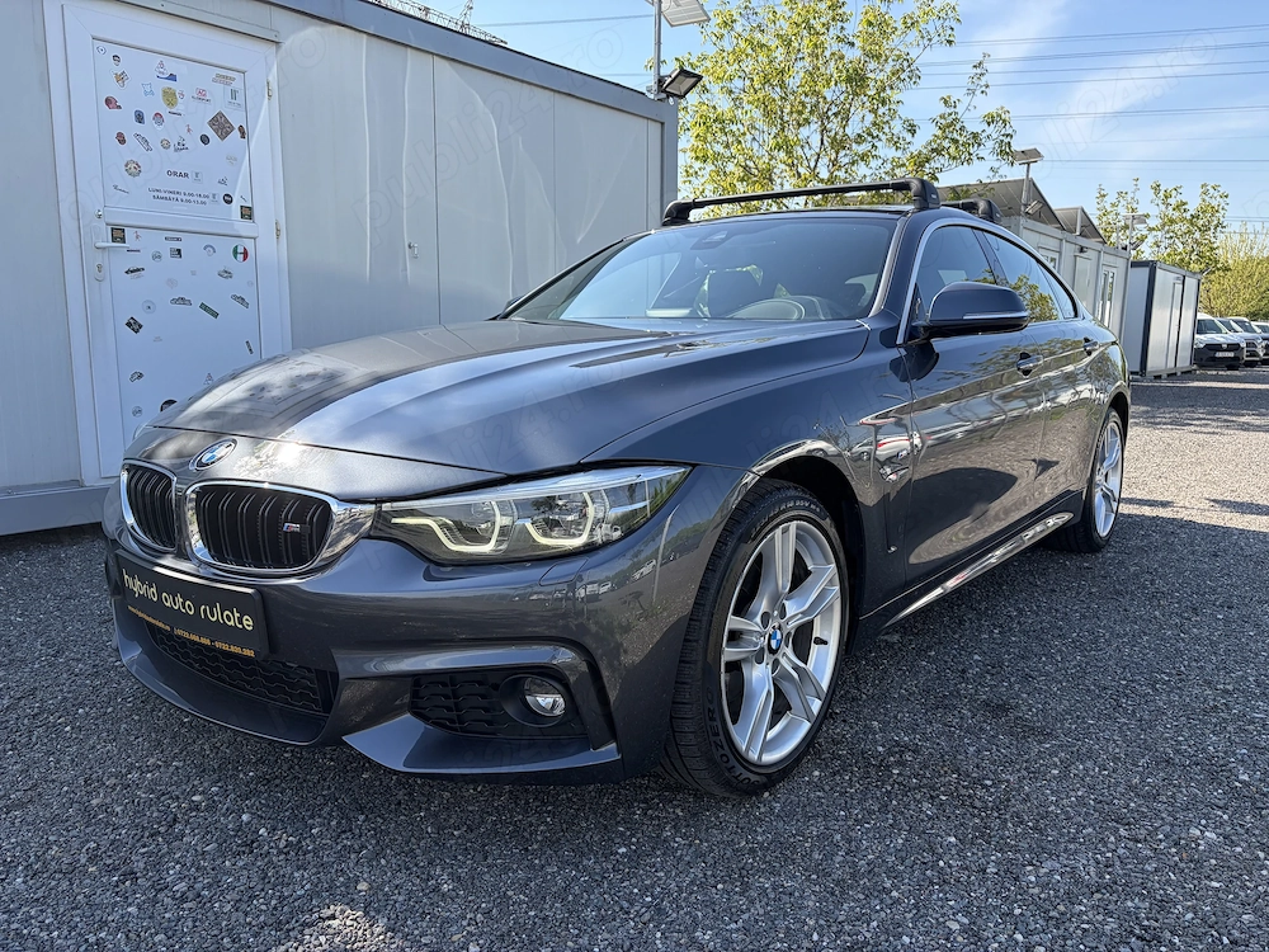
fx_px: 953
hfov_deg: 67.3
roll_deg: -0.8
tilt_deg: -8.6
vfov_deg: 53.1
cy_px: 476
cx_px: 634
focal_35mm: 26
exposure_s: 1/1263
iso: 50
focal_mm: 5.96
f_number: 1.6
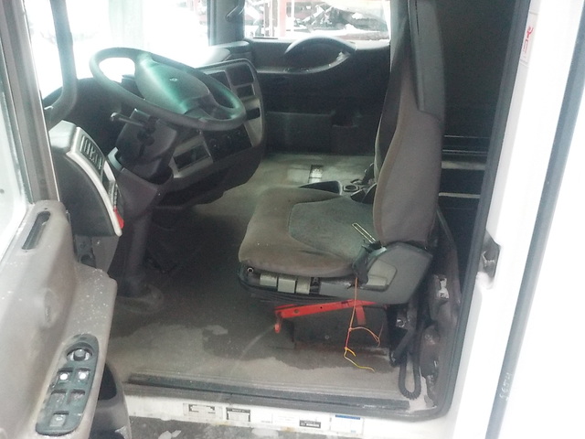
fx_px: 507
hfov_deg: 60.0
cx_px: 292
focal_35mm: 30
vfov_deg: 46.8
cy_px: 220
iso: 800
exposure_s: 1/5
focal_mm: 4.1
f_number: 3.3
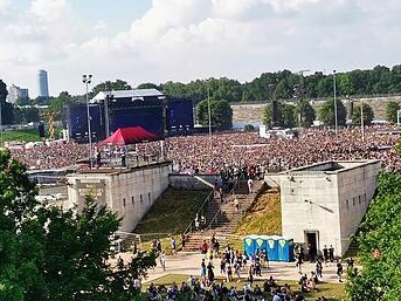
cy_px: 151
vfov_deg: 19.1
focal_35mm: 77
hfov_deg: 25.3
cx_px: 202
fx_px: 892
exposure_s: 1/792
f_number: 1.8
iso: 50
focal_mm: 4.75
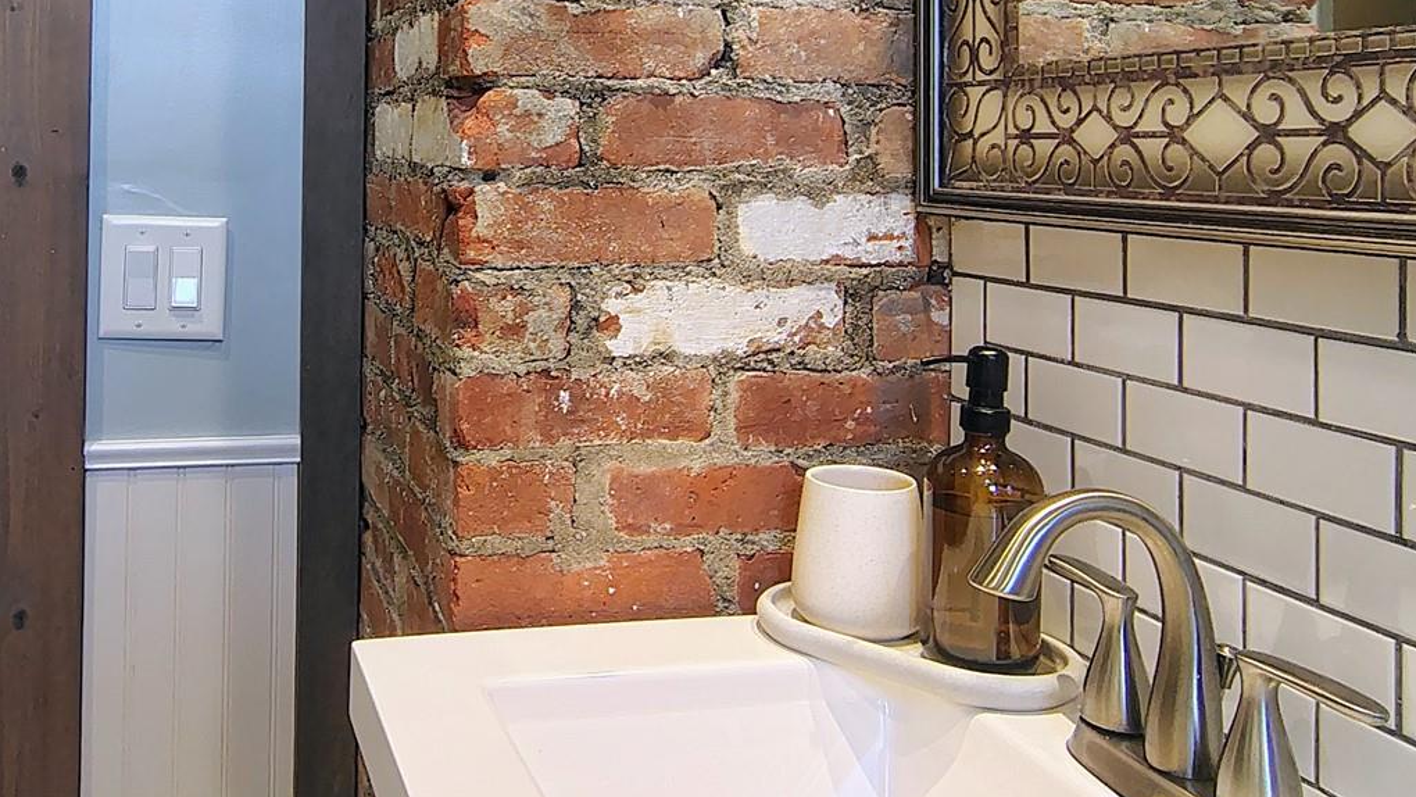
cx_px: 421
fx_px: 1314
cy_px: 121
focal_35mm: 35
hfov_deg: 54.9
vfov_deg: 32.5
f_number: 2.2
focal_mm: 2.13
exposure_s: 1/30
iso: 372
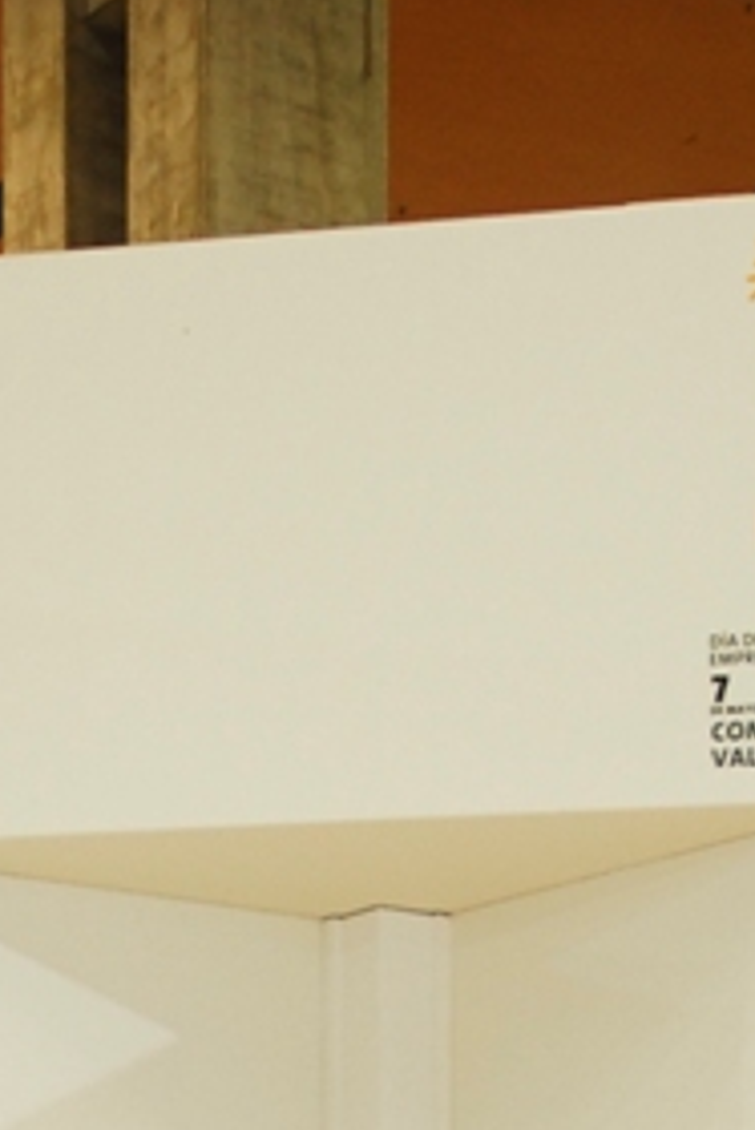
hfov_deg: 12.9
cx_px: 202
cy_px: 1727
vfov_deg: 17.3
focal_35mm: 106
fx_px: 3330
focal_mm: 22
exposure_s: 1/50
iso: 500
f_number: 4
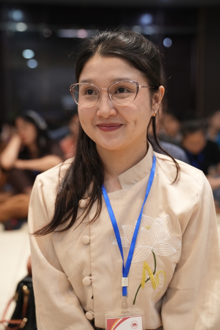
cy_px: 165
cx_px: 110
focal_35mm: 46
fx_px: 422
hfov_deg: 29.2
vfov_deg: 42.7
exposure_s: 1/200
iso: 2500
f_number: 2.8
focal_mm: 46
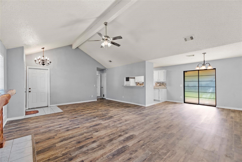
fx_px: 94
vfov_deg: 81.2
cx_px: 121
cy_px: 81
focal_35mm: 14
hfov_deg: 104.2
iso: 800
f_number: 8
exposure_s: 1/8
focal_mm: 14
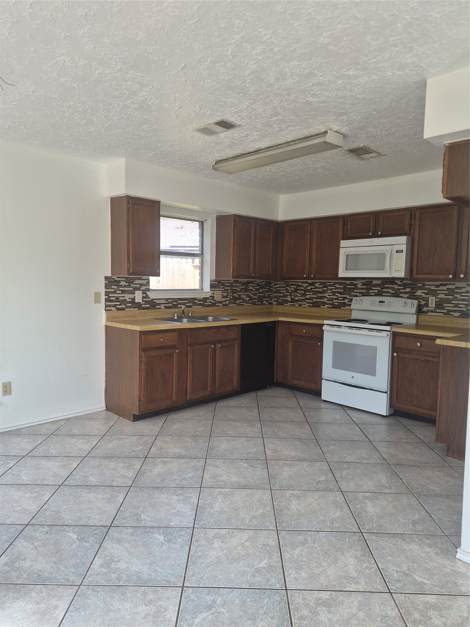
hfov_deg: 58.9
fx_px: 416
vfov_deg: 73.9
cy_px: 314
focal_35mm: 23
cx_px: 235
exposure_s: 1/180
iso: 80
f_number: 1.8
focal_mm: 5.4
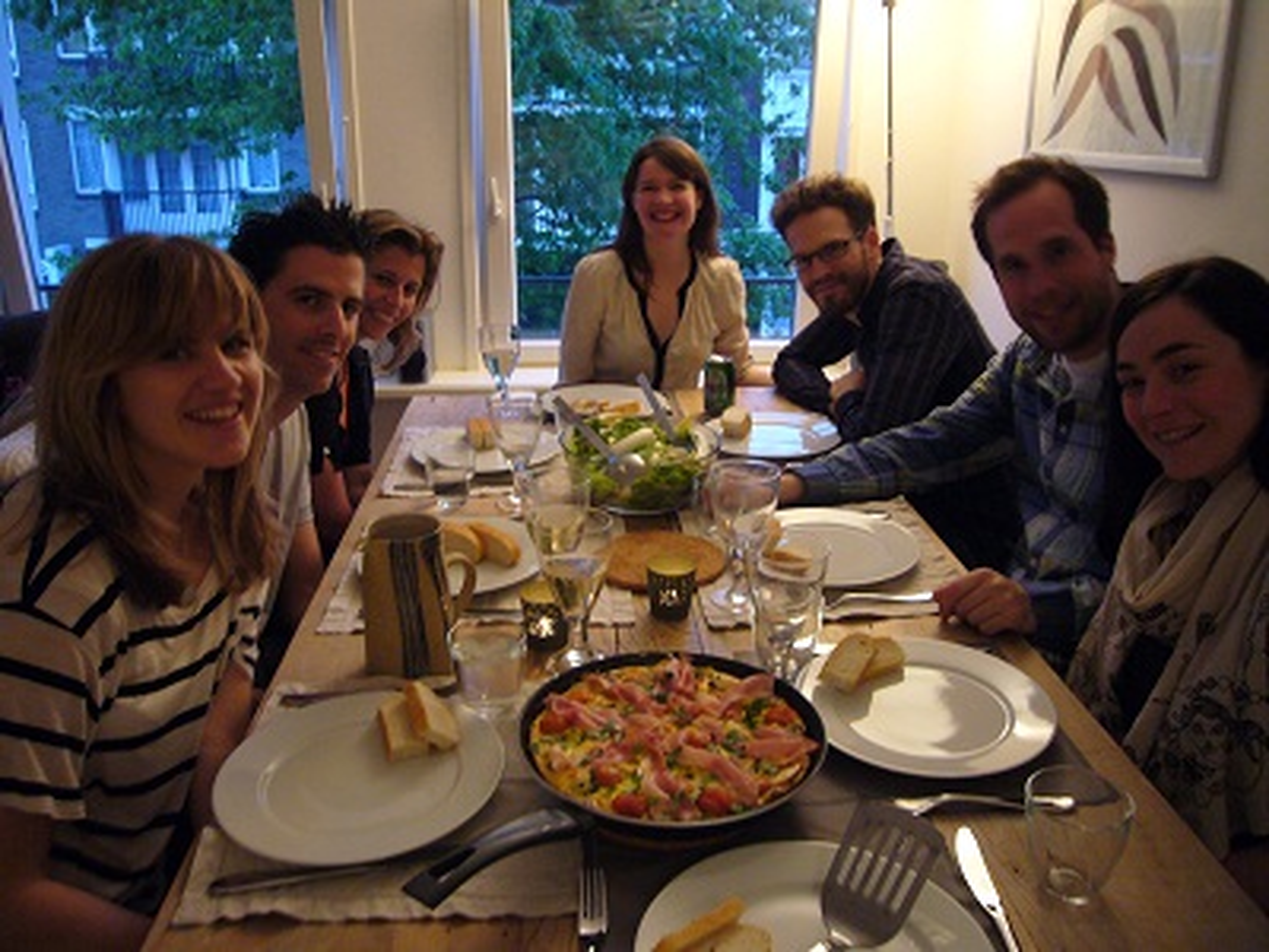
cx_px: 634
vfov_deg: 49.7
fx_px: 1026
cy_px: 476
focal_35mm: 28
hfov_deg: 63.4
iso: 200
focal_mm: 4.6
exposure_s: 1/8
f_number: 2.8
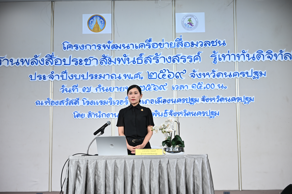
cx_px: 146
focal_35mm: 63
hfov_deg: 31.9
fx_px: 511
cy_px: 97
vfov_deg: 21.6
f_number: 4
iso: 800
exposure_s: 1/200
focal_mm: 63
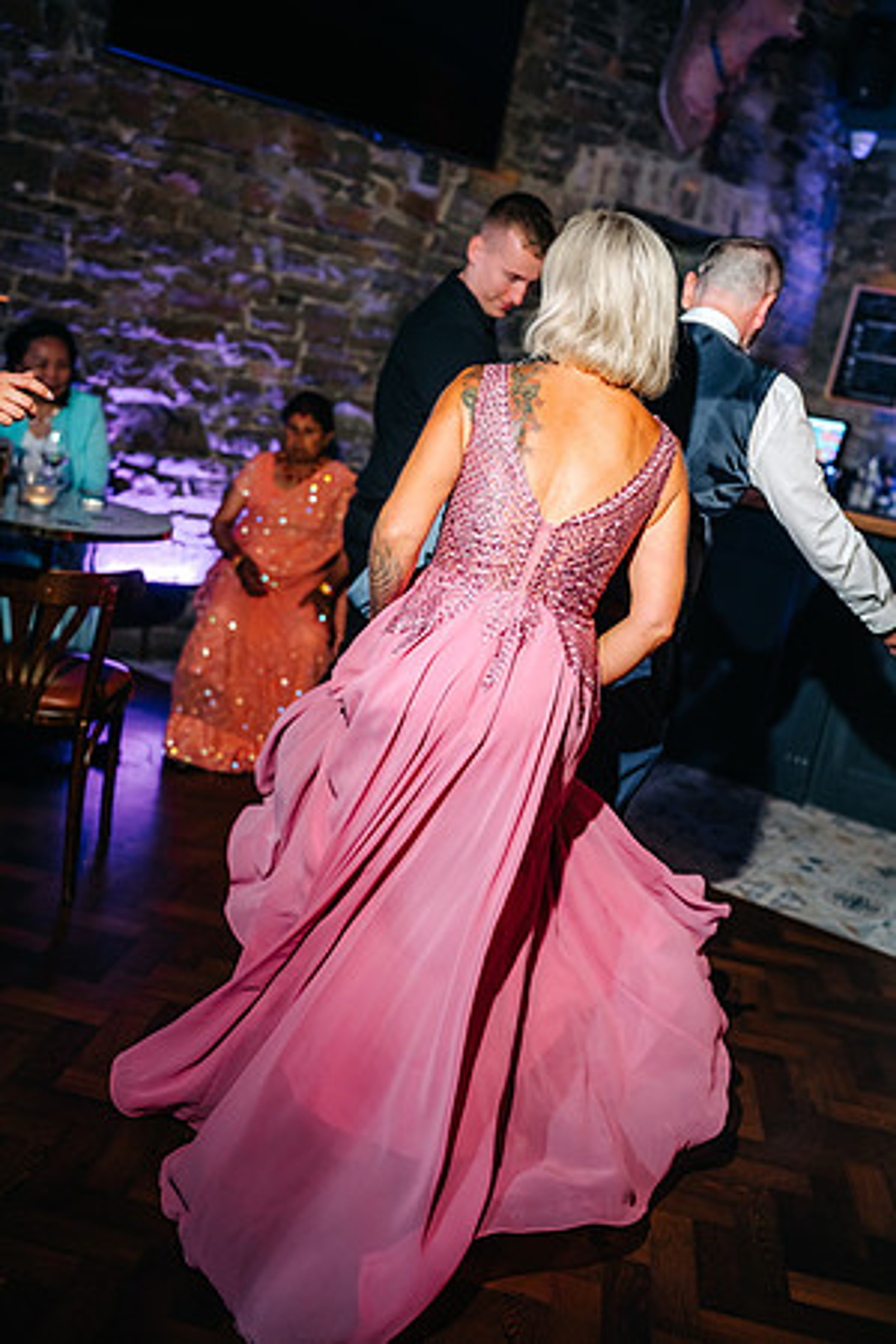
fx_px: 1307
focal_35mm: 35
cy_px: 672
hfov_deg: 37.9
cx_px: 448
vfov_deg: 54.4
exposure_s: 1/200
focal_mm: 35
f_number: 1.8
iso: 400
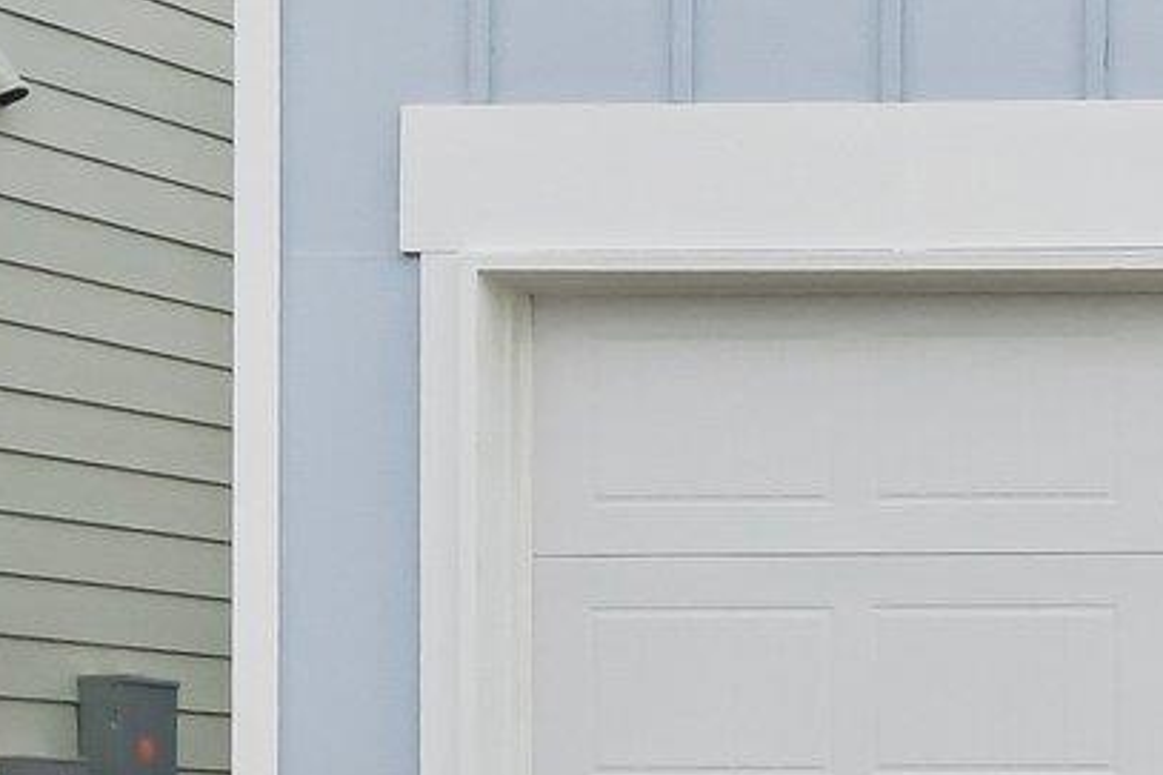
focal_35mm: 181
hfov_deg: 10.2
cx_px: 2526
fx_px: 5845
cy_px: 233
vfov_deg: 7.6
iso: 400
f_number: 8
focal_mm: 24
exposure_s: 1/2500
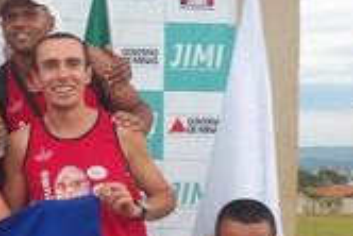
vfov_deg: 12.9
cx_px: -172
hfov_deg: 17.4
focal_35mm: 106
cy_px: 188
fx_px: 1040
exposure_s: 1/30
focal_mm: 5.7
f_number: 2.9
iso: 125
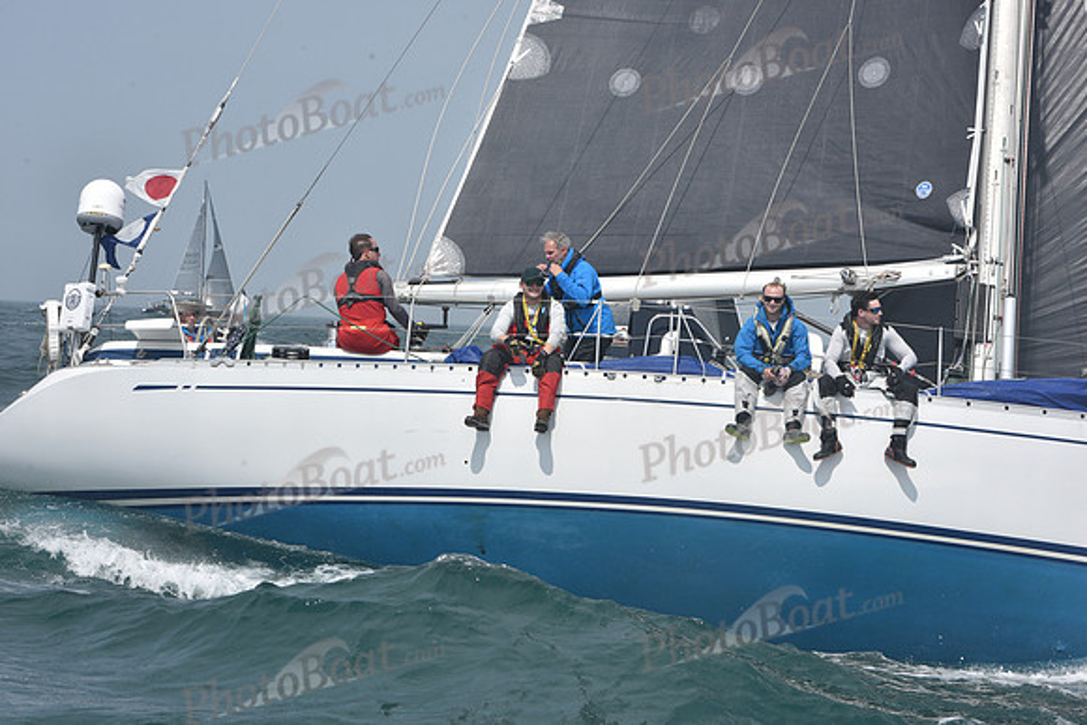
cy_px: 362
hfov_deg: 20.0
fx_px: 3080
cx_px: 544
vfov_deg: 13.4
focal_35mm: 102
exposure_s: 1/800
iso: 320
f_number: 14
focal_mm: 102
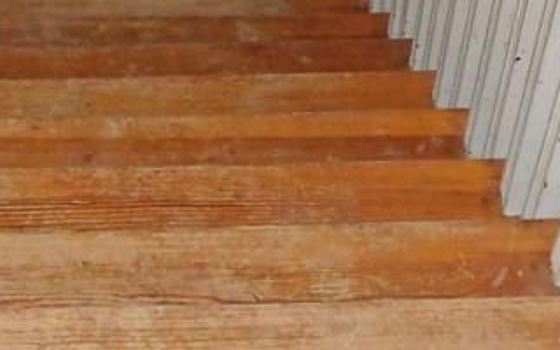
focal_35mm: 139
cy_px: 98
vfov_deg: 9.4
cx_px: 180
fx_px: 2121
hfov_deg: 15.0
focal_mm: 7.07
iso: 400
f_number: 3.6
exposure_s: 1/60
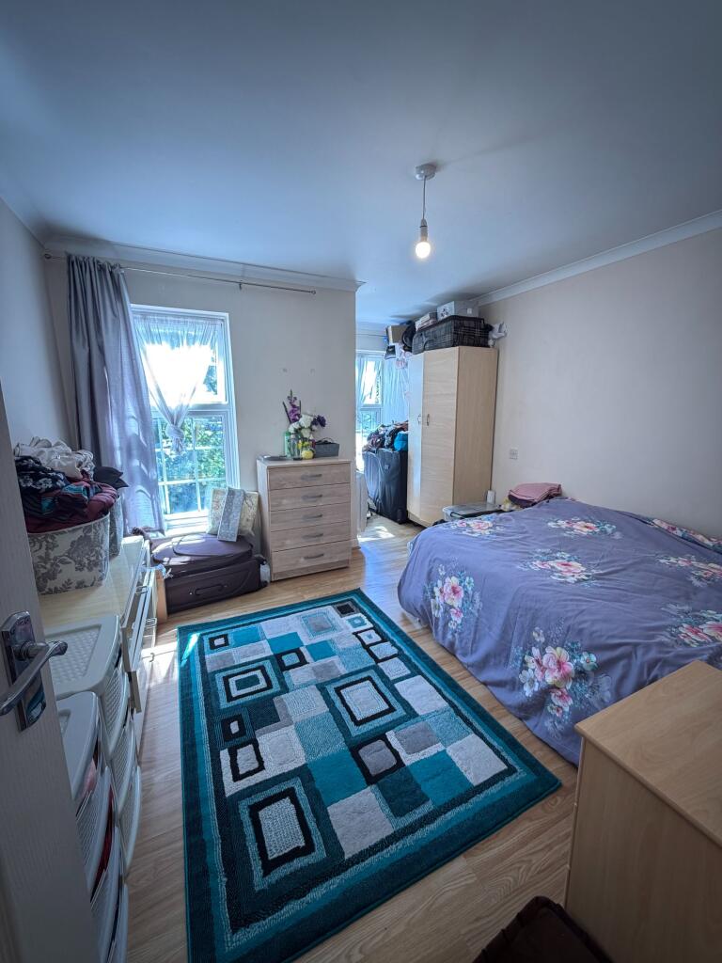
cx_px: 361
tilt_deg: -11.2
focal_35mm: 14
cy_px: 482
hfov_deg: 85.7
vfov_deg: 102.1
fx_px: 389
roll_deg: +0.0
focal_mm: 2.22
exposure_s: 1/60
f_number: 2.2
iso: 400
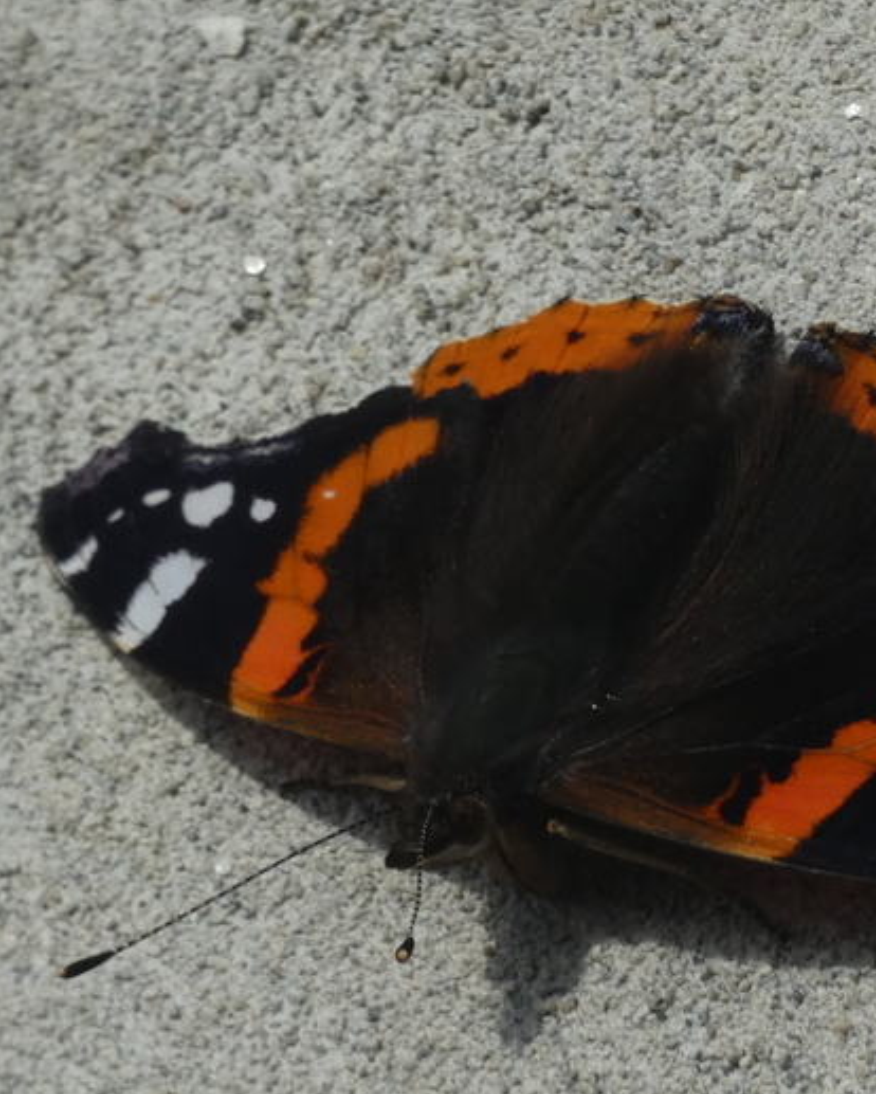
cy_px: 671
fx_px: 23676
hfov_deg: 2.1
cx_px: 610
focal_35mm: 731
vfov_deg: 2.6
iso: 80
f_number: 5.6
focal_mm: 81.4
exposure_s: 1/250
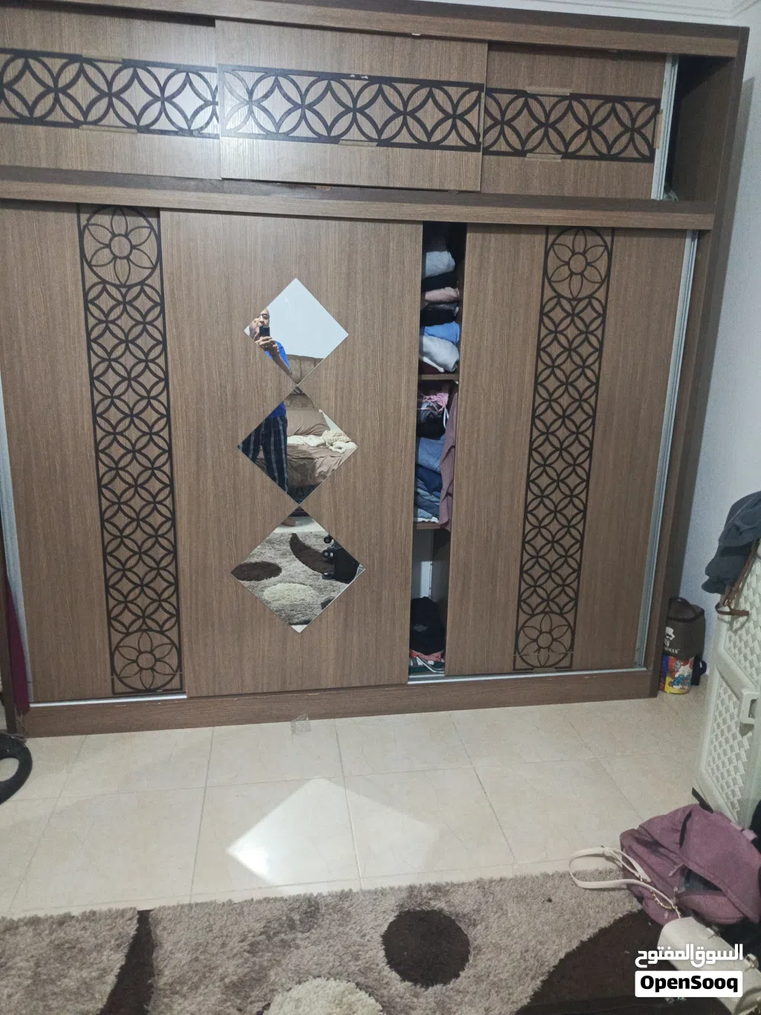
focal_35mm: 23
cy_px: 508
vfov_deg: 73.9
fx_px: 674
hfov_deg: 58.9
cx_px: 380
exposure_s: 1/33.3
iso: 3968
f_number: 1.75
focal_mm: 5.25
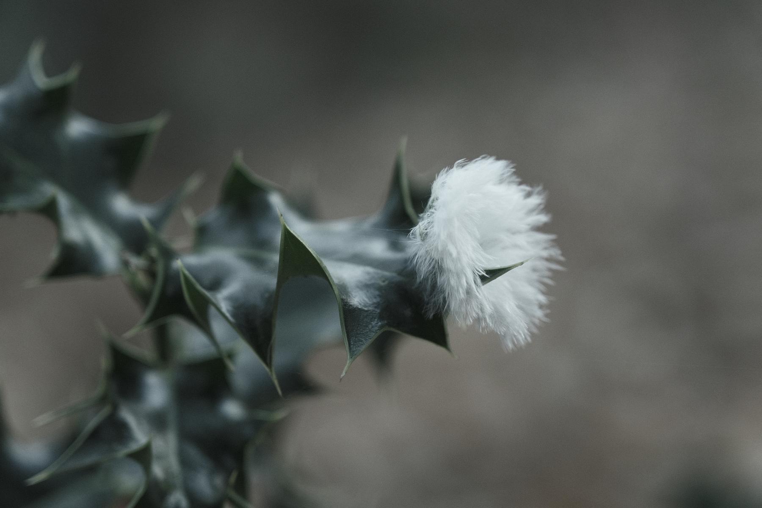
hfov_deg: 17.1
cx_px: 381
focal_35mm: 120
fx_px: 2540
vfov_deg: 11.4
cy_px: 254
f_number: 4
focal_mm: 80
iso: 1250
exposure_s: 1/240
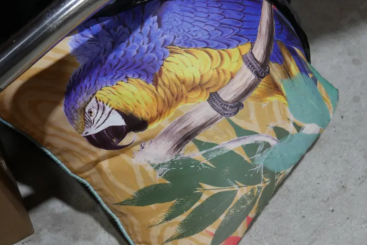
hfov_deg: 44.5
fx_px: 449
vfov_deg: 30.4
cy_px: 150
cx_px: 185
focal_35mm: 44
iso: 200
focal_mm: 16
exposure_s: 1/100
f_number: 3.6
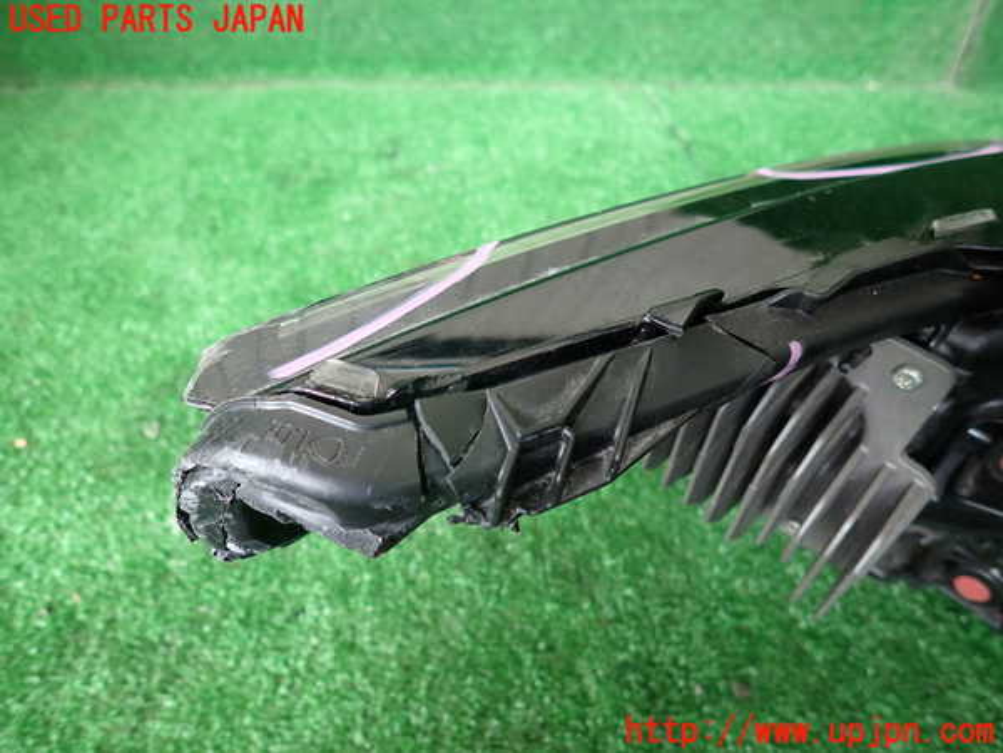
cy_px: 376
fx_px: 724
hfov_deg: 69.4
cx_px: 502
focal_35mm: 25
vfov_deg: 54.9
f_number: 2
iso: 200
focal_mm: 4.5
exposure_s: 1/80
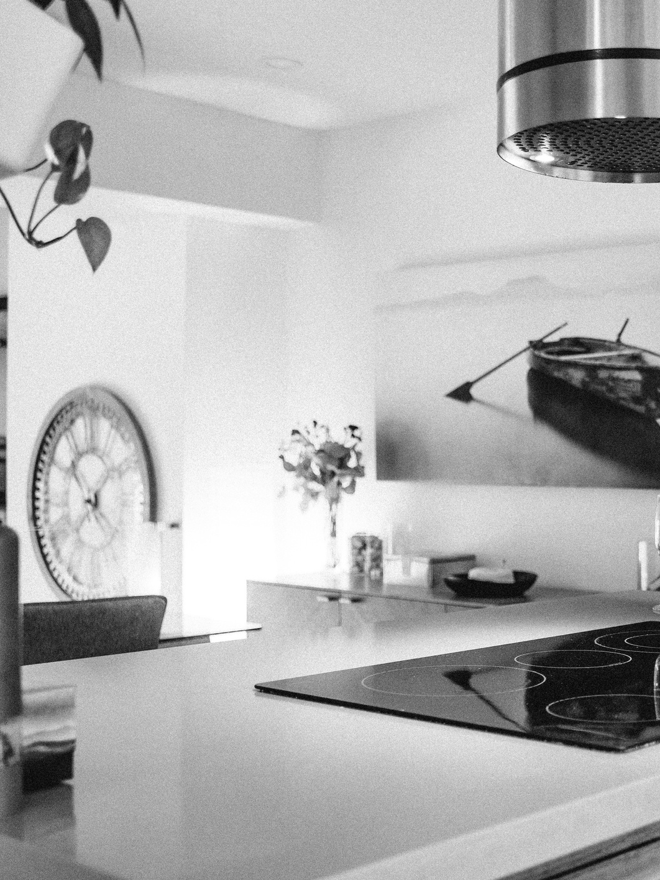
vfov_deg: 38.9
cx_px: 723
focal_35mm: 49
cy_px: 446
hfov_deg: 27.2
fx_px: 1246
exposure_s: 1/200
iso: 1600
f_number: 2.8
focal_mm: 28
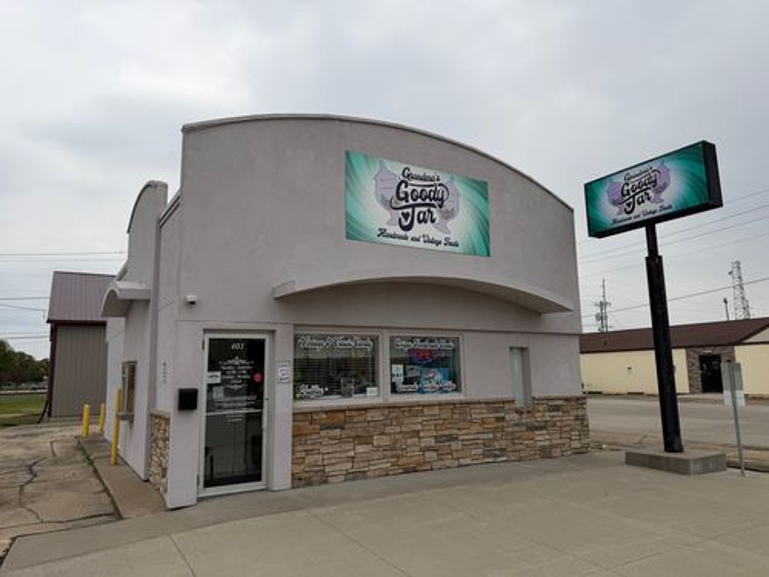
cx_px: 384
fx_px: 533
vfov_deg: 56.8
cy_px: 288
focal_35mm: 24
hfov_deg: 71.6
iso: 80
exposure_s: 1/8130
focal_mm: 6.76
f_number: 1.78
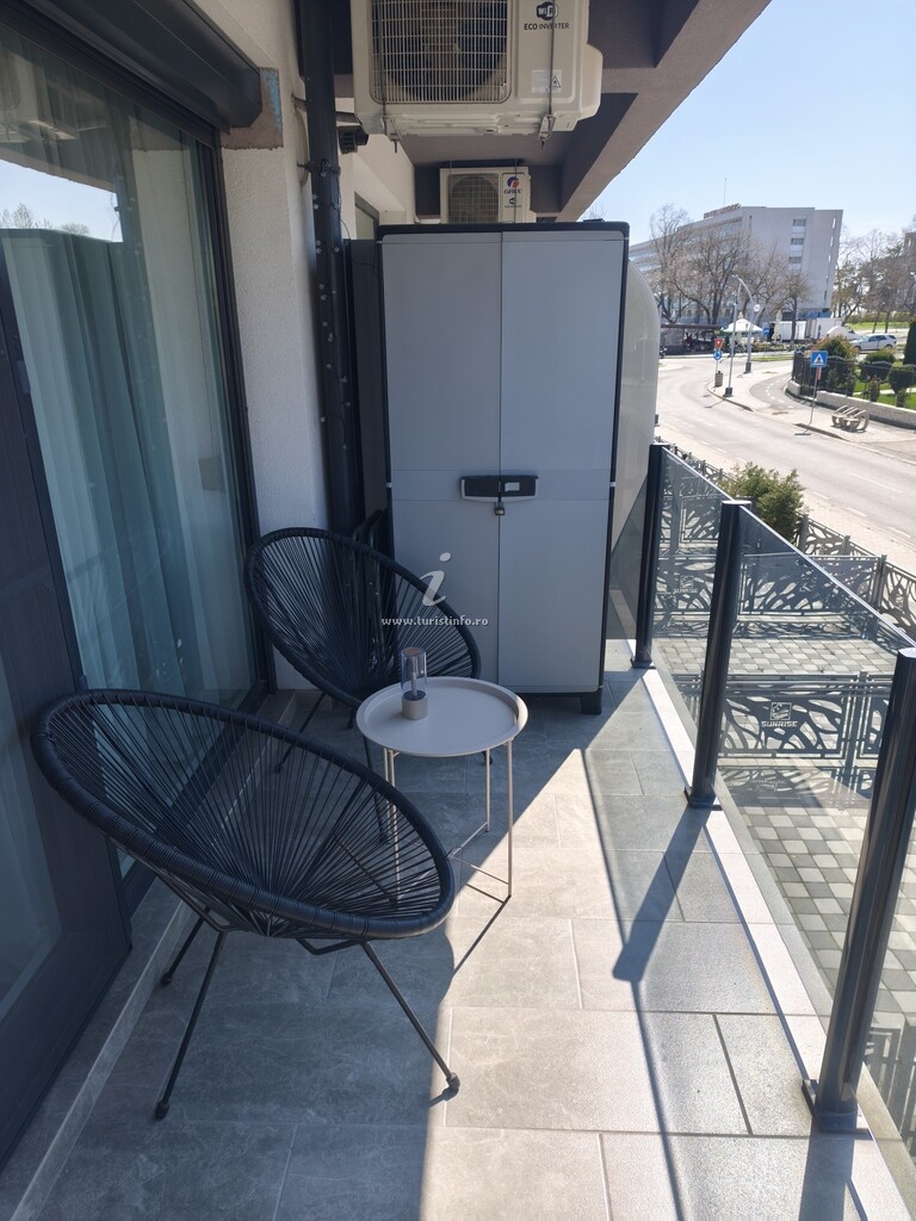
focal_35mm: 23
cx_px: 458
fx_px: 811
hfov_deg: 58.9
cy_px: 610
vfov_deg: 73.9
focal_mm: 6.45
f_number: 1.62
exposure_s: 1/454
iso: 50
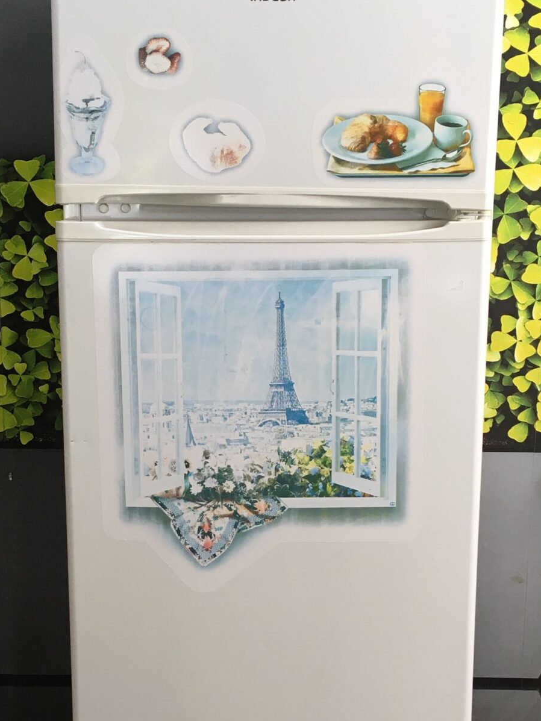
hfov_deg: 23.6
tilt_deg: -12.9
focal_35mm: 62
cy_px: 443
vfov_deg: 31.1
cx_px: 239
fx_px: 1292
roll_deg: -1.3
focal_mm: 4.15
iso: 25
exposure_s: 1/33
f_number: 2.2
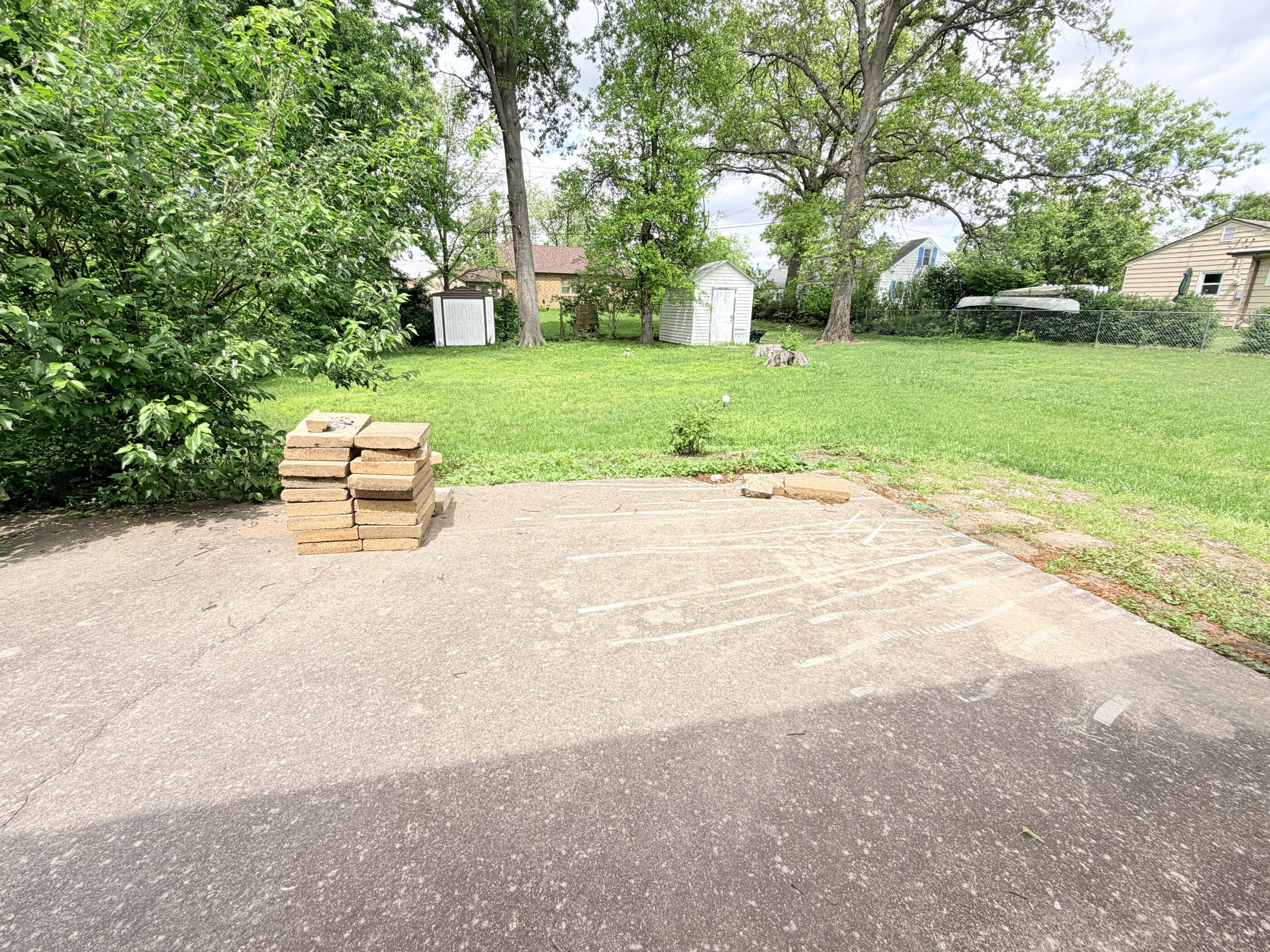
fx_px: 550
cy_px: 443
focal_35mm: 15
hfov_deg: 98.2
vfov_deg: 81.6
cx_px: 622
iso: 25
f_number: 2.2
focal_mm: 2.22
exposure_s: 1/770
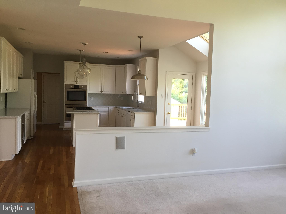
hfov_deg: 61.7
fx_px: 240
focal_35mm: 29
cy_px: 107
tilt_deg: -2.9
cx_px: 143
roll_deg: -2.5
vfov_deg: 48.2
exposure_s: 1/40
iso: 32
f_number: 2.2
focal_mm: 4.15
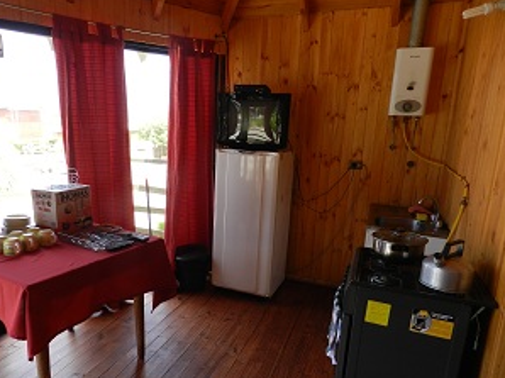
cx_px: 217
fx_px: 394
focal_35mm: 27
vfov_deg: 51.1
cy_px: 217
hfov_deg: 65.1
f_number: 3.4
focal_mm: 4
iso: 160
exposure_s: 1/80
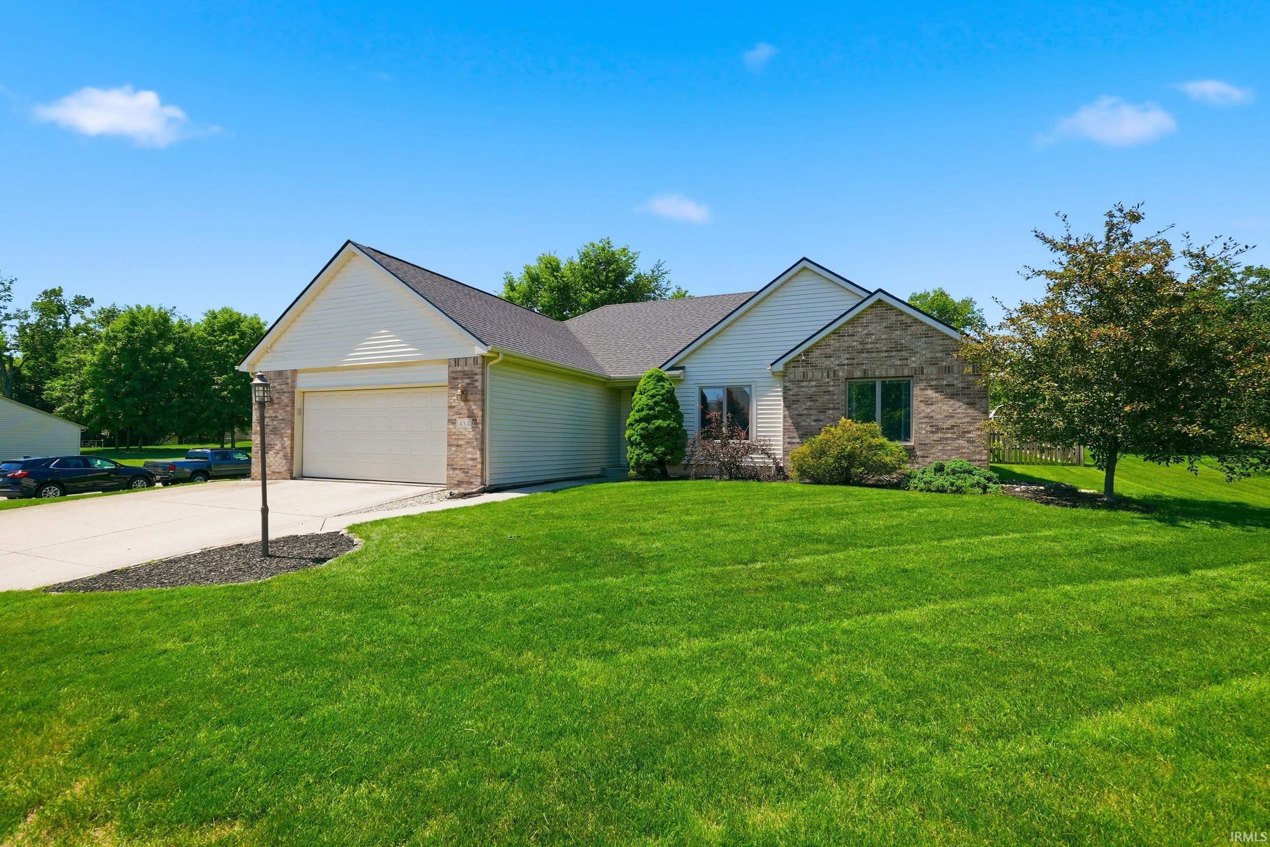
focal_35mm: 15
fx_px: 529
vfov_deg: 77.3
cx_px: 635
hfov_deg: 100.4
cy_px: 424
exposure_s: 1/640
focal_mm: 10.5
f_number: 5
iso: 100
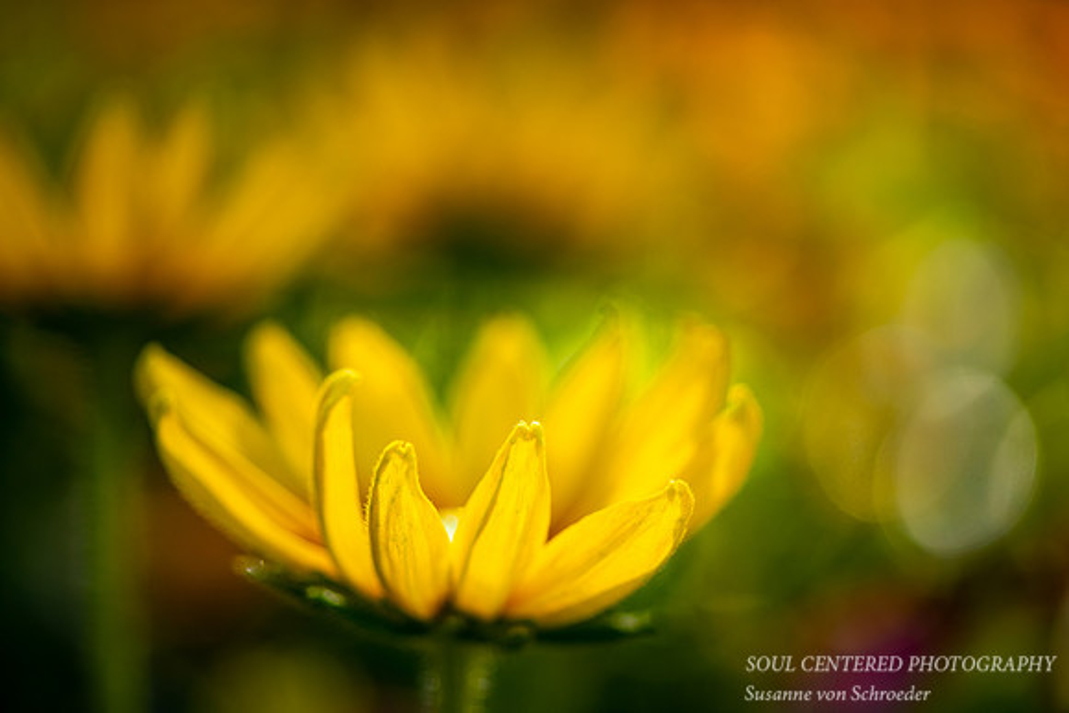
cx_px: 555
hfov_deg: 18.7
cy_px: 358
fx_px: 3238
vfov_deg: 12.6
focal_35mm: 109
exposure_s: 1/160
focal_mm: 105
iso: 200
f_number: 4
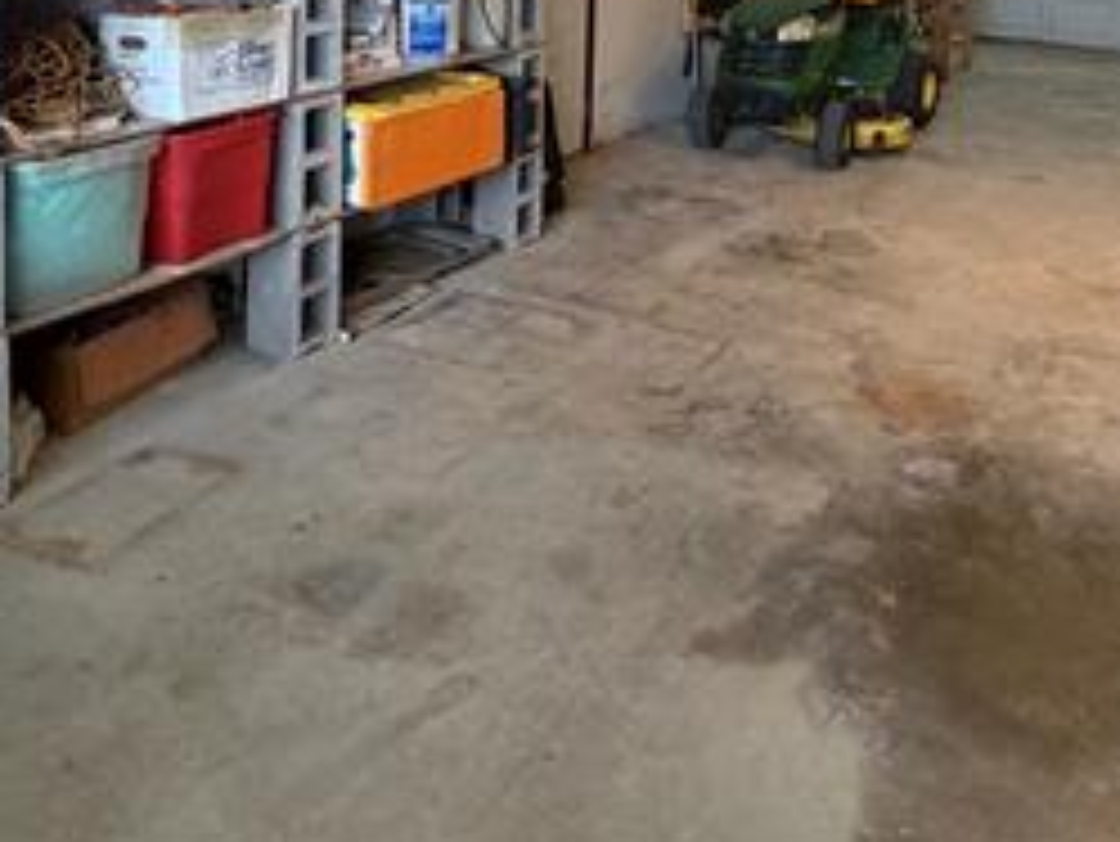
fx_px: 1165
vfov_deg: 34.6
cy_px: -68
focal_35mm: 36
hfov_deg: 50.9
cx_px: 684
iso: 500
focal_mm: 2.22
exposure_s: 1/60
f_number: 2.2
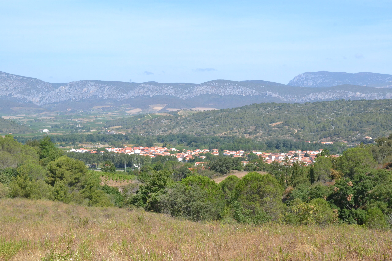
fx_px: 784
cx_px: 196
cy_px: 130
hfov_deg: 28.1
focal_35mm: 72
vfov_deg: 18.9
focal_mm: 48
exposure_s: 1/1000
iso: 1600
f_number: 16
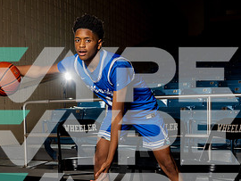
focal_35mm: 56
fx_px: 390
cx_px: 108
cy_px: 138
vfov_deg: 25.8
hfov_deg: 34.3
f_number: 6.3
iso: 320
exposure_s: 1/250
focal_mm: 35
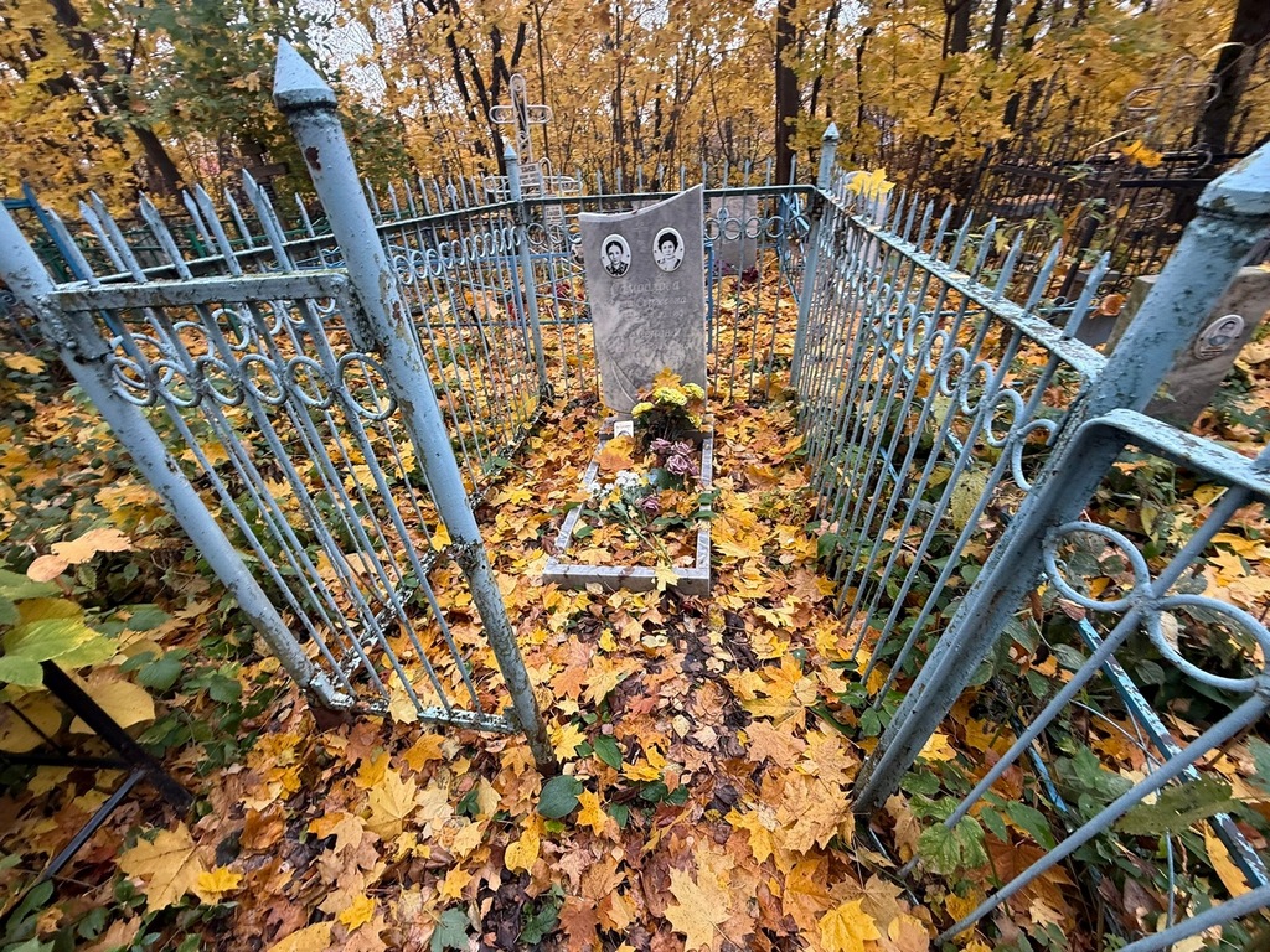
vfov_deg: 85.7
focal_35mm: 14
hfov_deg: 102.1
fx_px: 514
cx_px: 635
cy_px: 476
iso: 64
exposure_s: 1/99
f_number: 2.2
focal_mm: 2.22
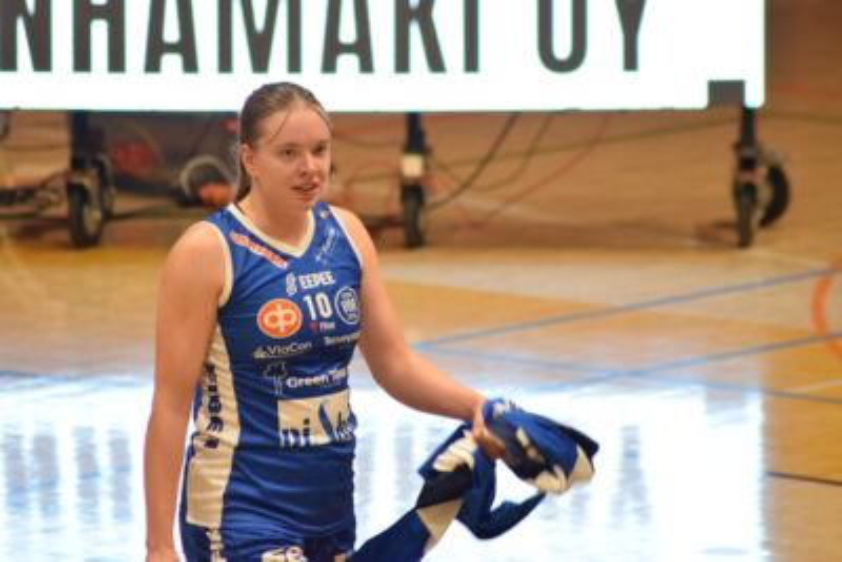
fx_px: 10528
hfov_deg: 4.6
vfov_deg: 3.1
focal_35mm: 450
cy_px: 281
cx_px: 421
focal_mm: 300
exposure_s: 1/125
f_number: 5.6
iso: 1000
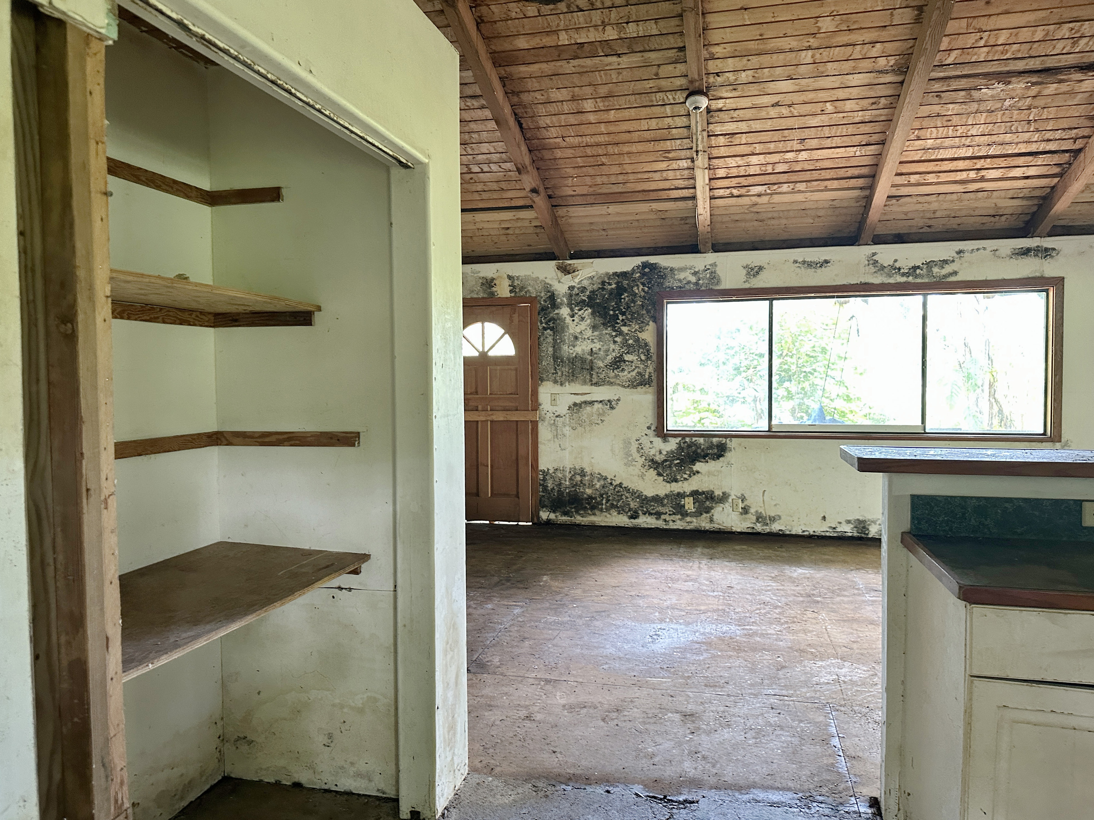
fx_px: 759
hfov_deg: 71.6
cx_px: 547
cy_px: 410
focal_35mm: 24
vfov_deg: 56.8
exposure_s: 1/60
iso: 400
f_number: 1.78
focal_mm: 6.86
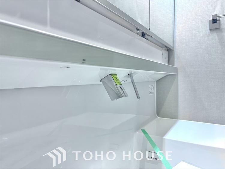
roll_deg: +0.4
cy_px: 84
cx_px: 112
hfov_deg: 67.3
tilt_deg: -2.1
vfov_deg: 53.1
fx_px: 169
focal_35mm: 26
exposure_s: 1/100
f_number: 1.6
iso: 80
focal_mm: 5.96
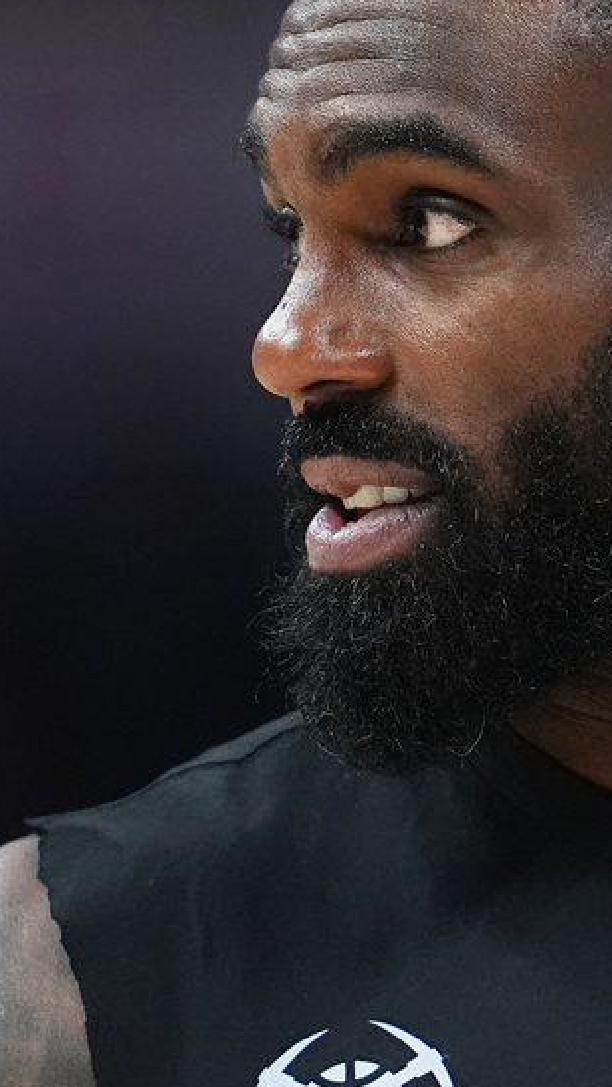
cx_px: 434
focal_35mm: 1174
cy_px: 463
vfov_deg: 1.8
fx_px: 33854
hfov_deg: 1.0
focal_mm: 400
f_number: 3.2
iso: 5000
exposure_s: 1/1600
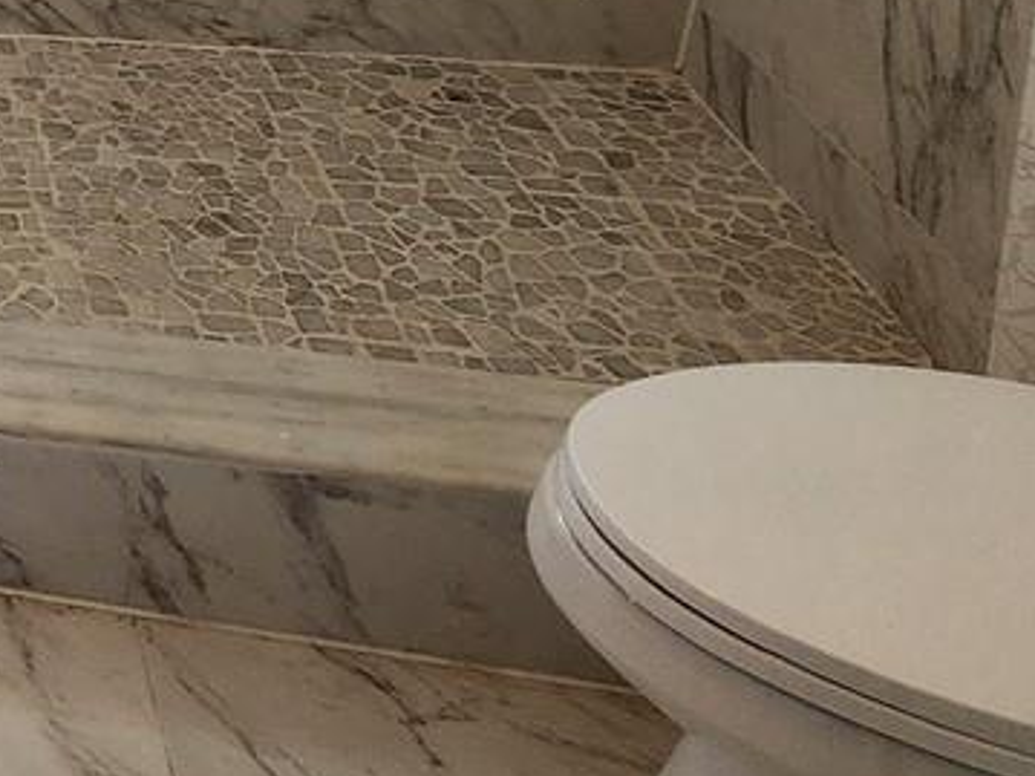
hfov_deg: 21.8
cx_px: -804
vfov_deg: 21.3
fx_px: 1734
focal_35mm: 58
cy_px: -387
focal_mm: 2.2
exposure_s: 1/60
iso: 125
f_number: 2.2
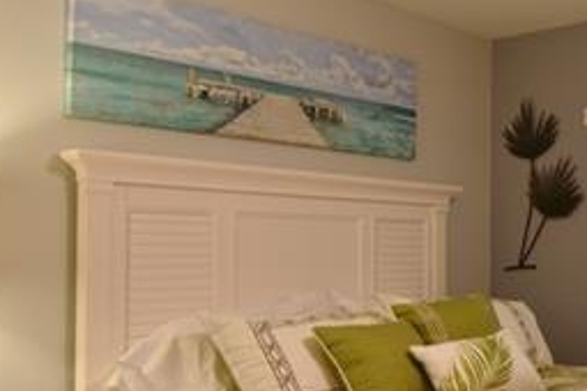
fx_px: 766
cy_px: 201
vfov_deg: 28.6
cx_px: 610
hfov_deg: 36.8
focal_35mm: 47
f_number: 3.5
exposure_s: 1/20
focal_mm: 10
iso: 200
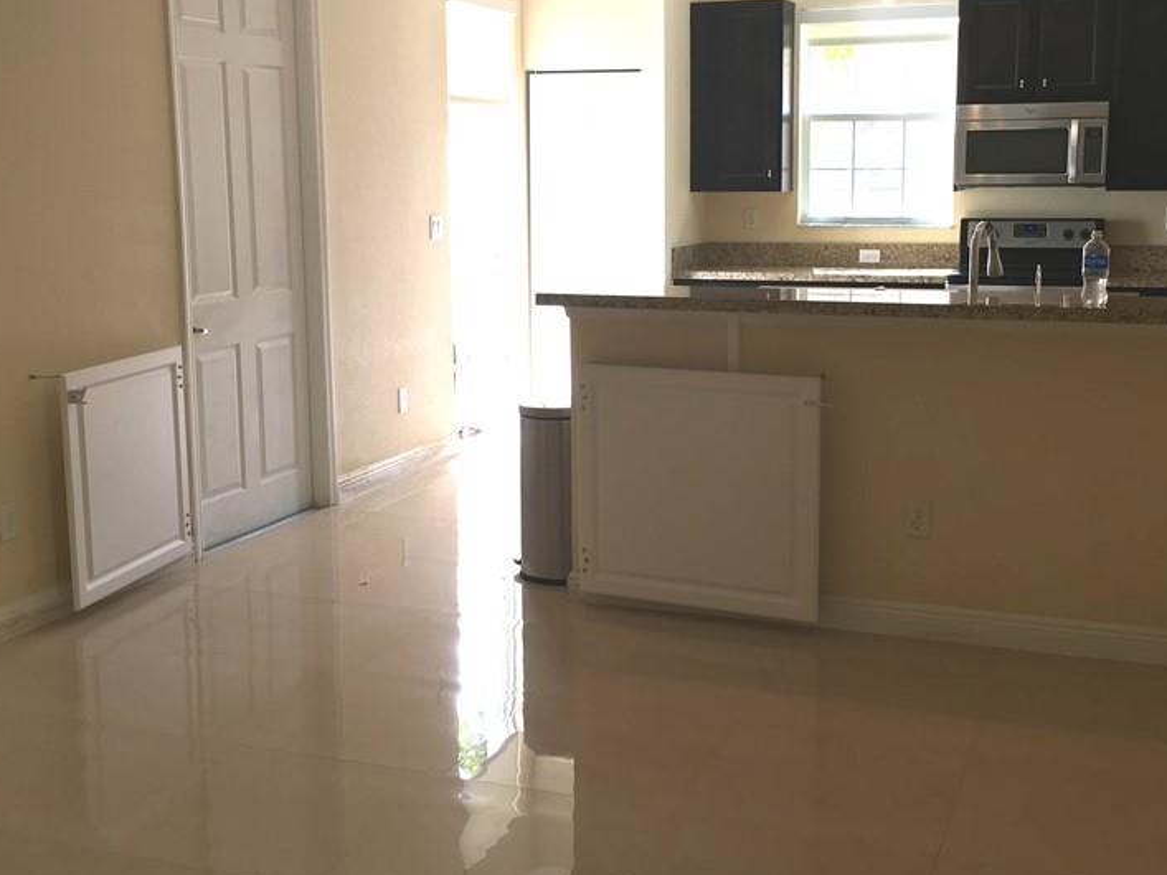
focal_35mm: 42
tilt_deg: -9.6
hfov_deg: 44.8
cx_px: 609
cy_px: 381
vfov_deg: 34.3
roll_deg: +0.8
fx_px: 1416
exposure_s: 1/120
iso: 40
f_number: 2.2
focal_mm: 4.15
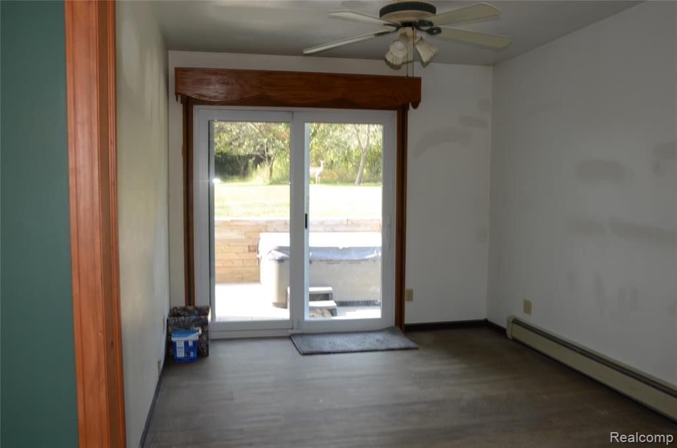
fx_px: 507
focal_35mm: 27
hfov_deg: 67.5
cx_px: 338
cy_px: 224
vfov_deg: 47.7
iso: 100
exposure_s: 1/10
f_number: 9
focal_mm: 18
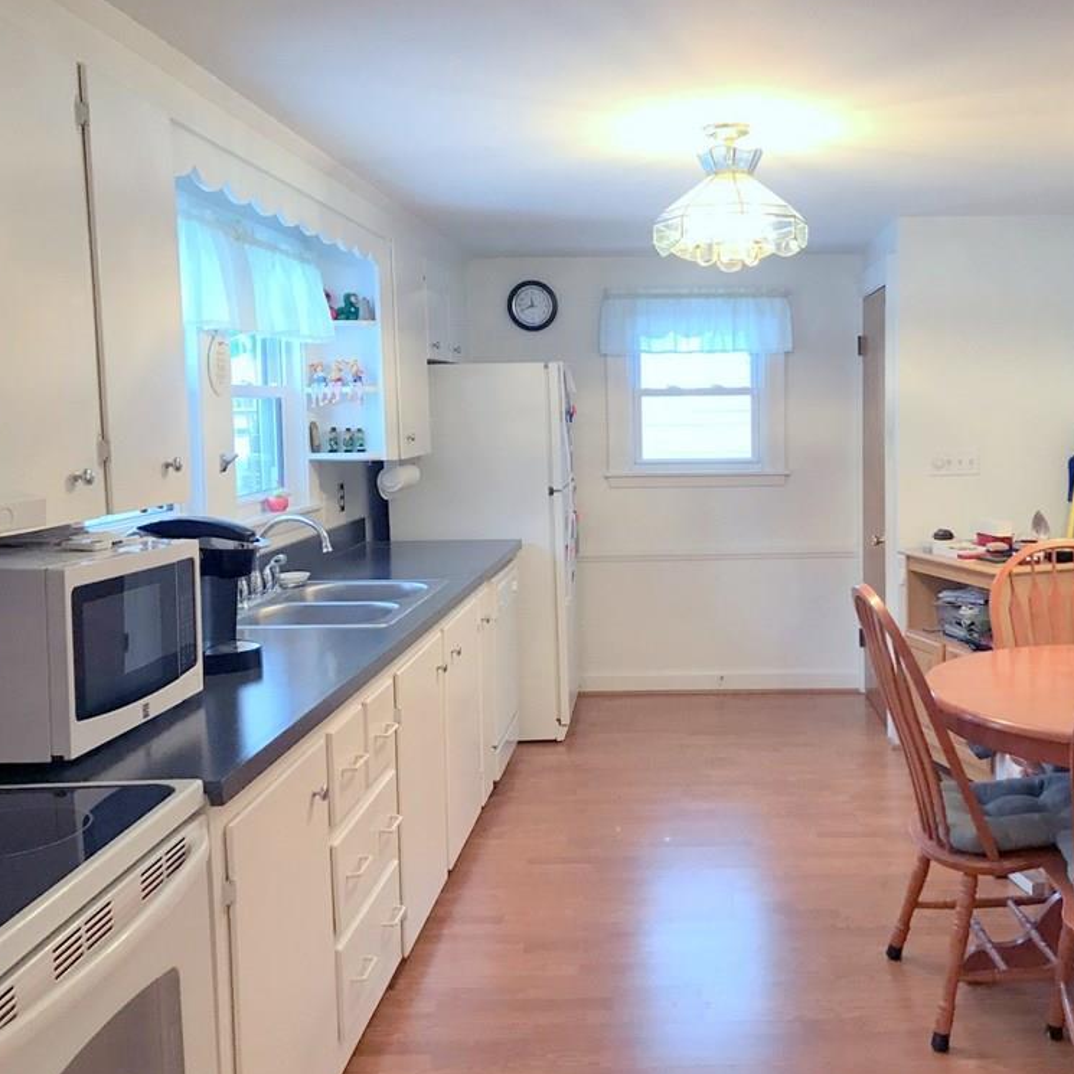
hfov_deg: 47.9
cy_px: 538
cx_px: 692
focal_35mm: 34
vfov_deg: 48.5
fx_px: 1193
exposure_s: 1/30
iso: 25
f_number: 1.8
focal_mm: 3.99
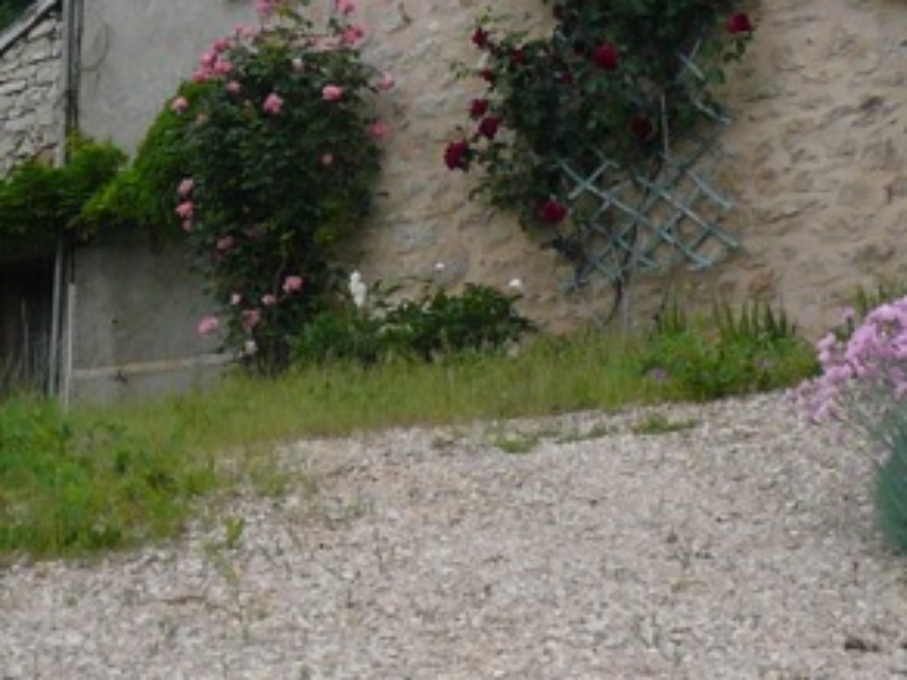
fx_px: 2515
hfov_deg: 20.4
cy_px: 19
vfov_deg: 15.2
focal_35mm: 96
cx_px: 357
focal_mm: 4.7
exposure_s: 1/500
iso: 100
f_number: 2.8
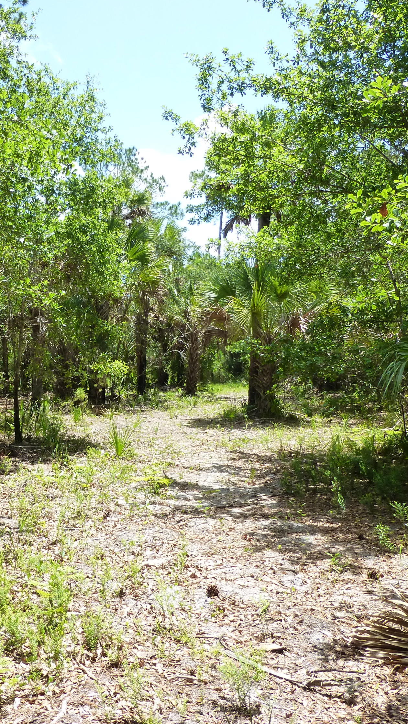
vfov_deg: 56.6
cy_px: 362
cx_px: 71
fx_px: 673
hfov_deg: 32.6
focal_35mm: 35
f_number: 4
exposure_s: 1/320
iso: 160
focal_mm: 4.3
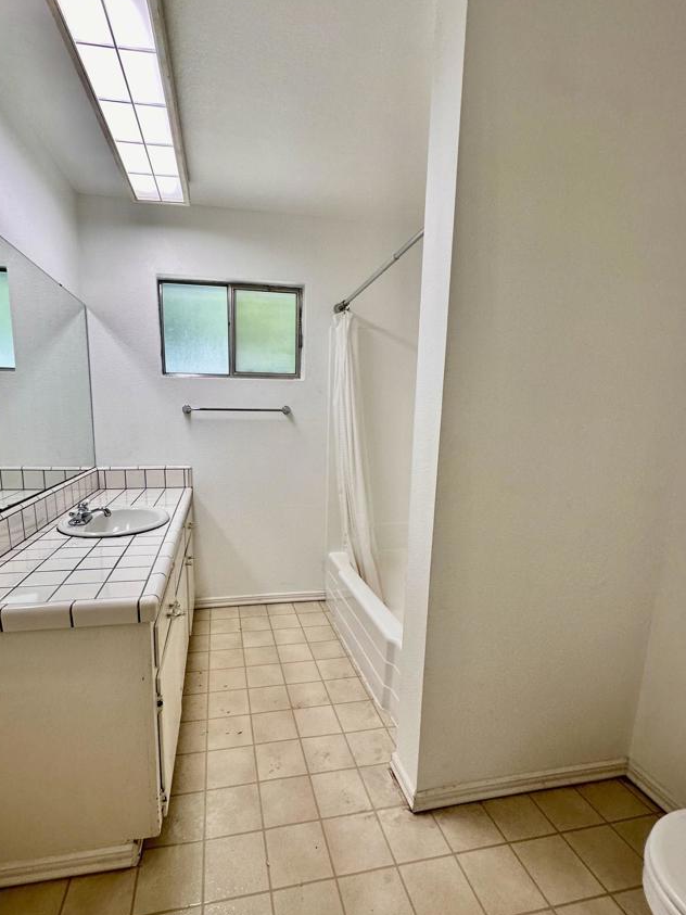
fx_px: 449
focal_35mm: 17
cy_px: 493
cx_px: 304
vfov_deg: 90.9
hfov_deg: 74.5
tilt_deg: -9.6
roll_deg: -0.7
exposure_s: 1/120
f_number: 2.2
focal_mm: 2.22
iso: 80
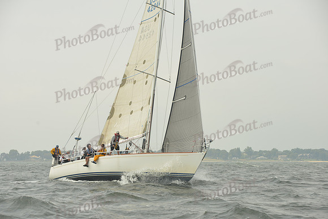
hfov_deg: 17.6
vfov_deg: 11.8
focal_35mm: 116
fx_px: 1057
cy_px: 110
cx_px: 164
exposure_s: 1/1250
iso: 320
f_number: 9
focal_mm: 116
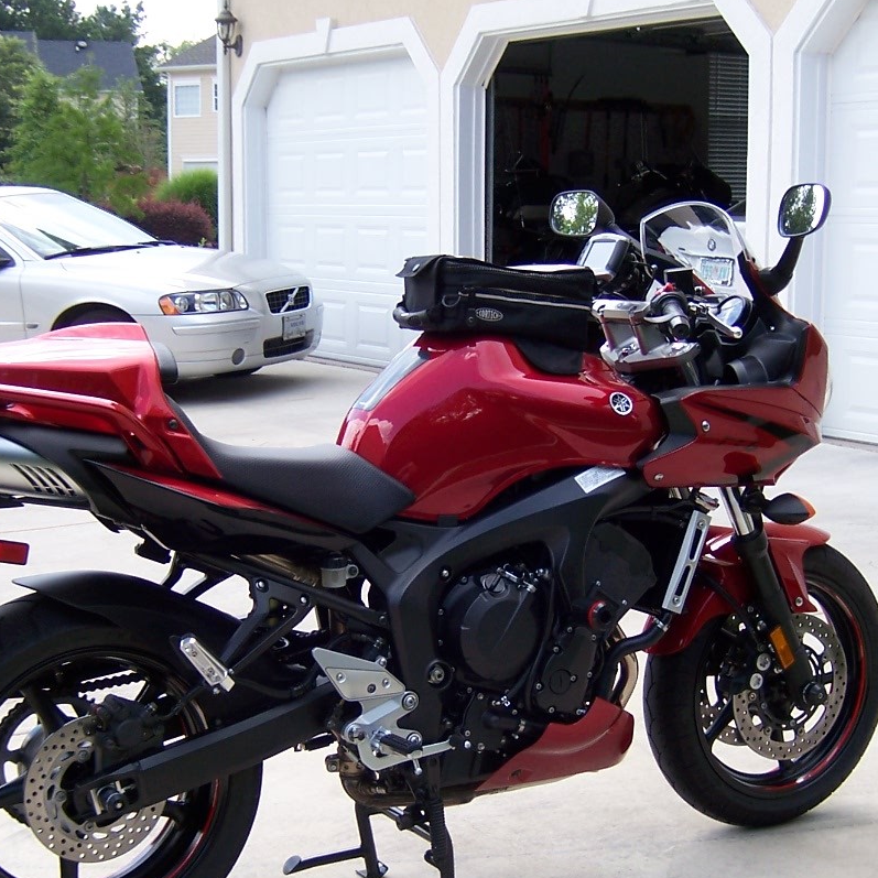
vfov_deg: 27.7
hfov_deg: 27.7
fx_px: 1779
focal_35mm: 62
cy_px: 512
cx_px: 402
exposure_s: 1/320
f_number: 2.8
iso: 80
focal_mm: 6.2
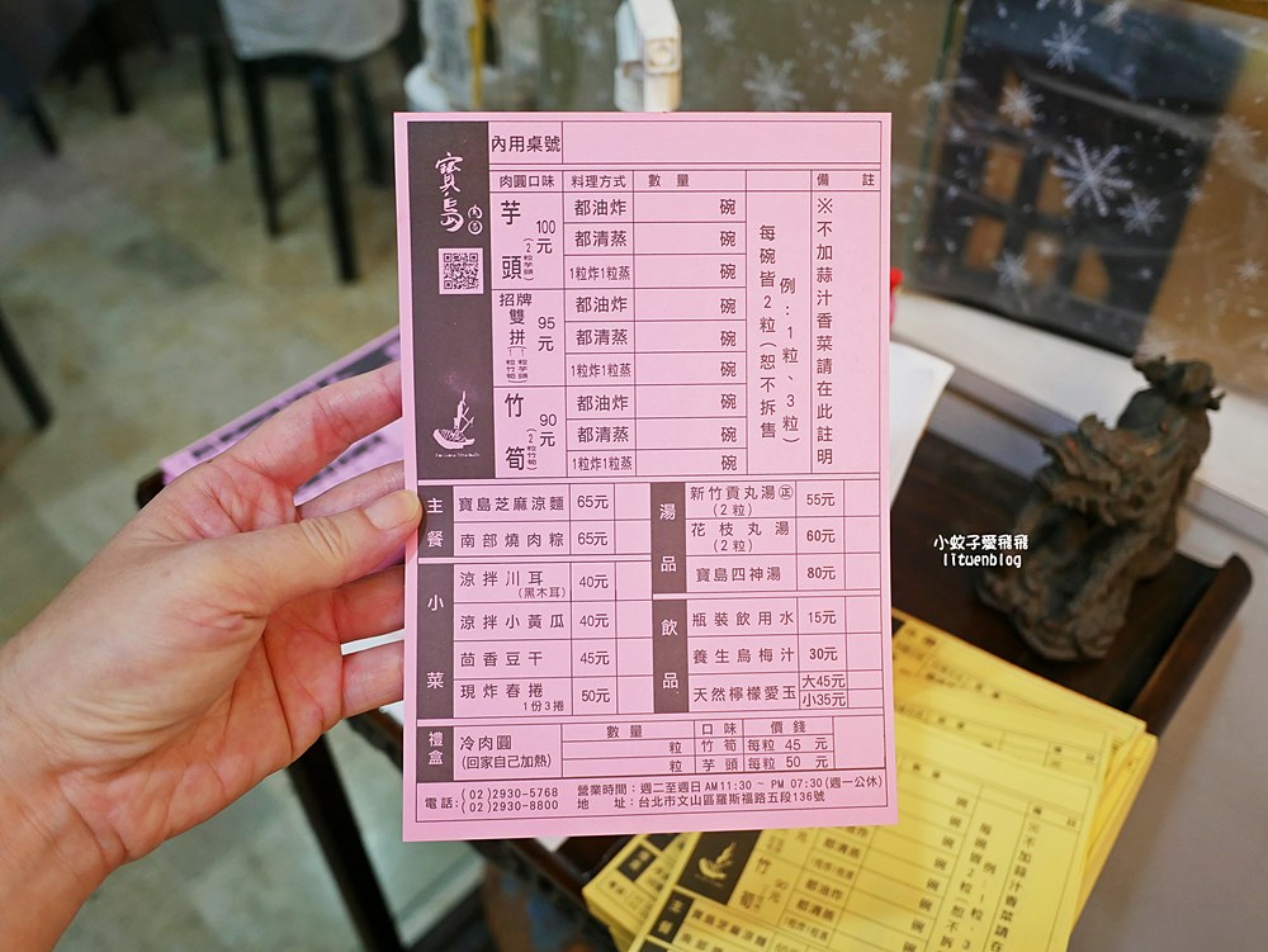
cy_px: 476
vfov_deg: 49.8
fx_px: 1026
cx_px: 634
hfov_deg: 63.4
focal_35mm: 28
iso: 320
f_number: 2.5
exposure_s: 1/60
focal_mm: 14
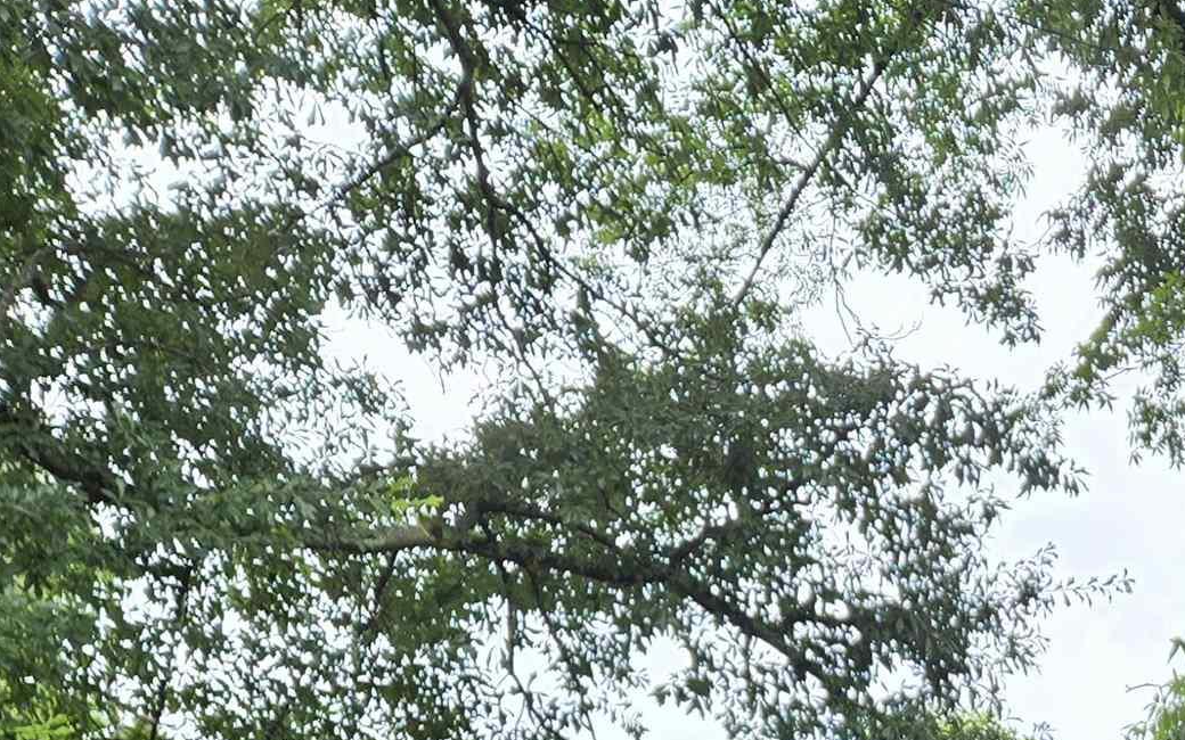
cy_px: 1249
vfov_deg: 15.9
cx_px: 1290
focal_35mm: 72
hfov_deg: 26.4
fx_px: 2325
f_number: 1.8
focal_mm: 5.4
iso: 25
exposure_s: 1/255
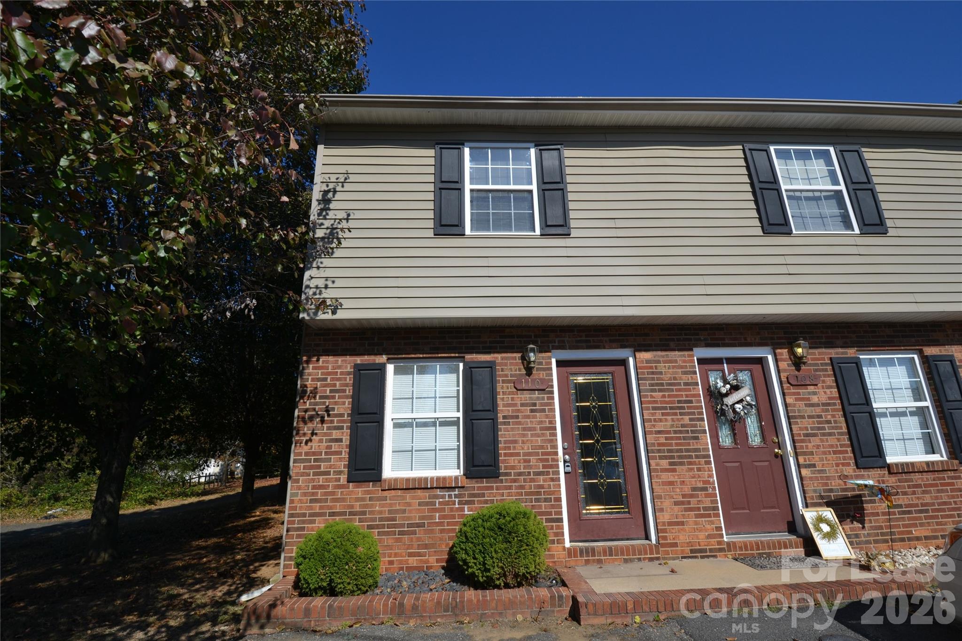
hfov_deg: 100.4
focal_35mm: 15
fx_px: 401
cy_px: 320
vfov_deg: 77.3
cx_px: 481
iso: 100
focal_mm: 10
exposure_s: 1/250
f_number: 8
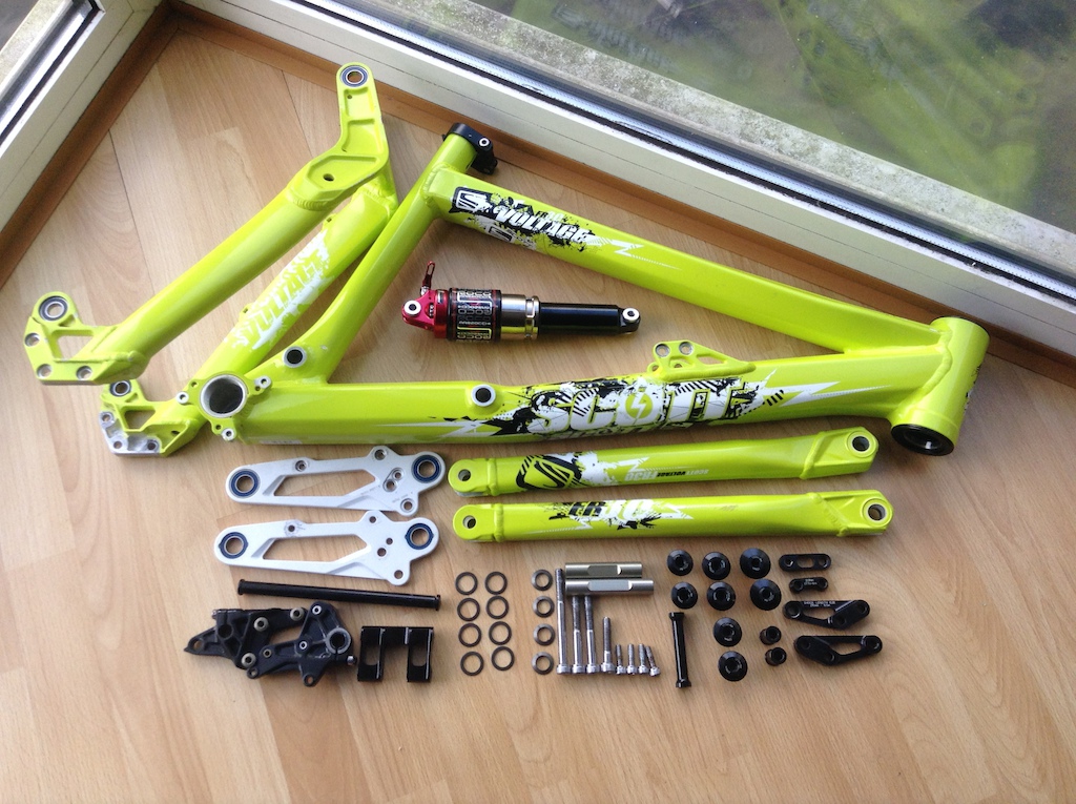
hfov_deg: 55.4
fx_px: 1024
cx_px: 538
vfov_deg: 42.8
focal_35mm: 33
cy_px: 402
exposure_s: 1/120
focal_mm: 3.3
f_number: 2.4
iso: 40
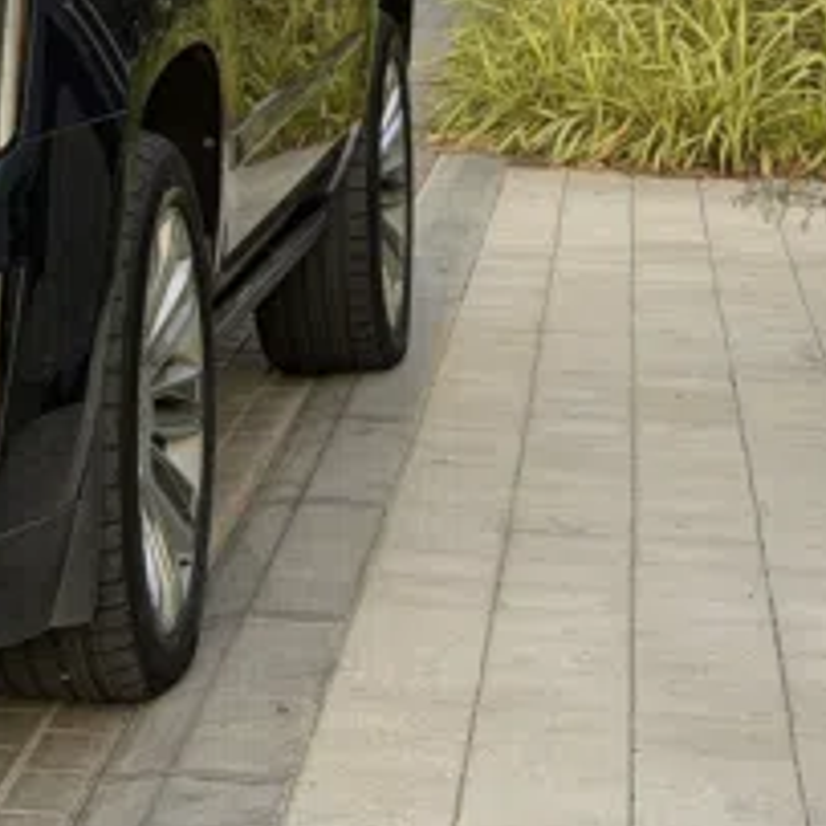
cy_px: 94
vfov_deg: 12.9
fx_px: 3618
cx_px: -382
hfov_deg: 12.4
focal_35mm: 134
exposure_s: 1/481
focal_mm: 6.76
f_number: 1.78
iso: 64
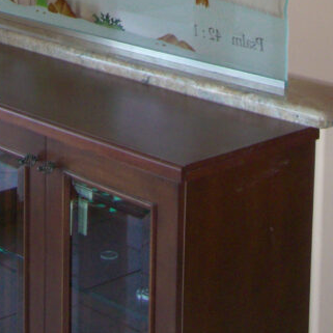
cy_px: -155
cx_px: 117
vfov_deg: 15.2
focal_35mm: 107
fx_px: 1165
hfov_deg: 16.2
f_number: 2.8
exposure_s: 1/60
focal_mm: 7.9
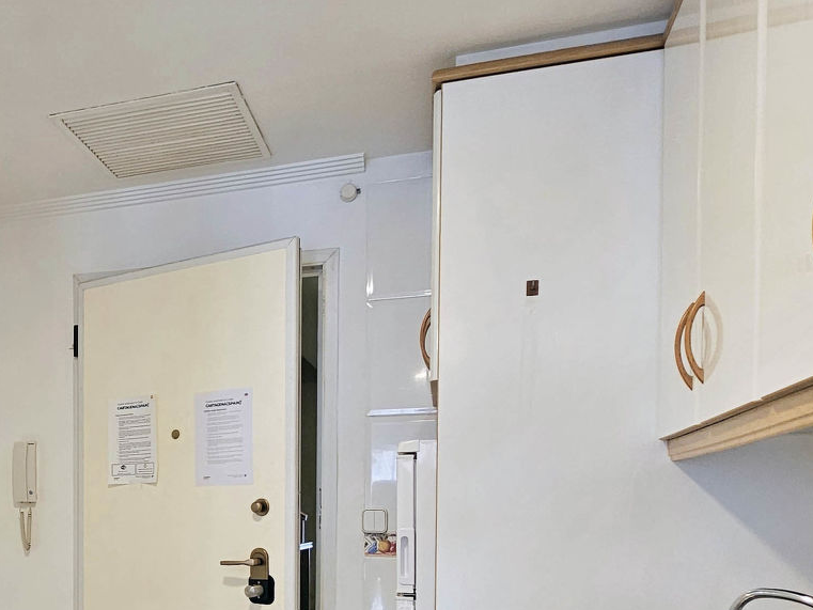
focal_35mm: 35
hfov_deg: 47.1
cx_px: 74
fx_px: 822
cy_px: 529
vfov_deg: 38.4
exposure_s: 1/50
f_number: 2.2
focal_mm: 2.2
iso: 160
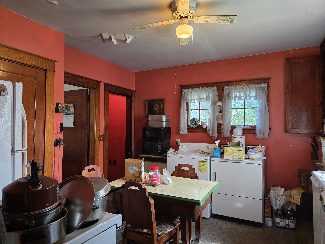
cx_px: 162
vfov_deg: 58.9
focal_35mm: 23
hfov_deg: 73.9
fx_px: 216
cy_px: 122
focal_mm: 6.3
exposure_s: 1/120
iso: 320
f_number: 1.7
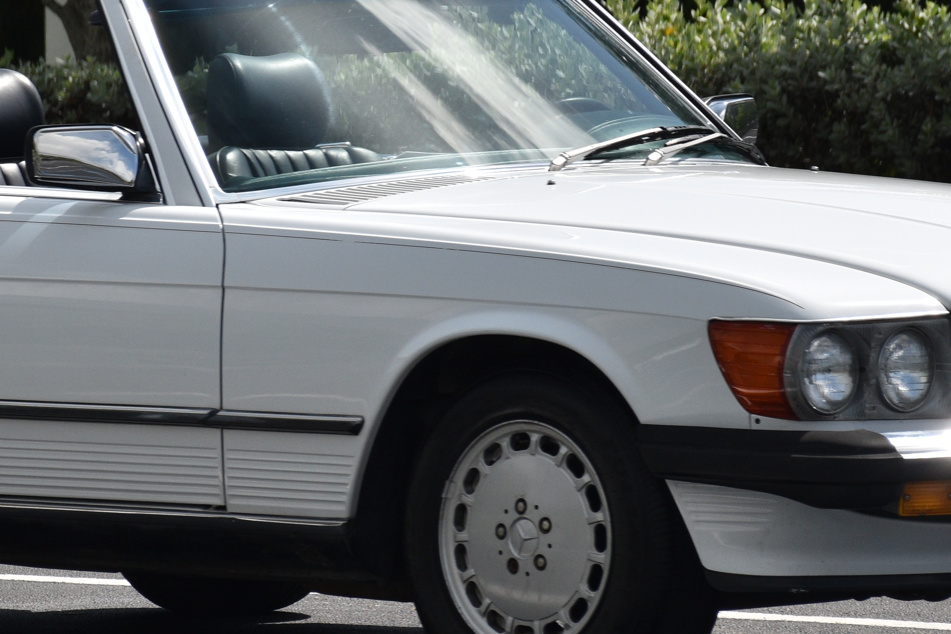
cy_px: 240
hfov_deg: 4.6
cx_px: 377
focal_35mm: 449
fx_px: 11860
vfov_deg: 3.1
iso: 200
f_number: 7.1
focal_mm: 116
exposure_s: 1/800
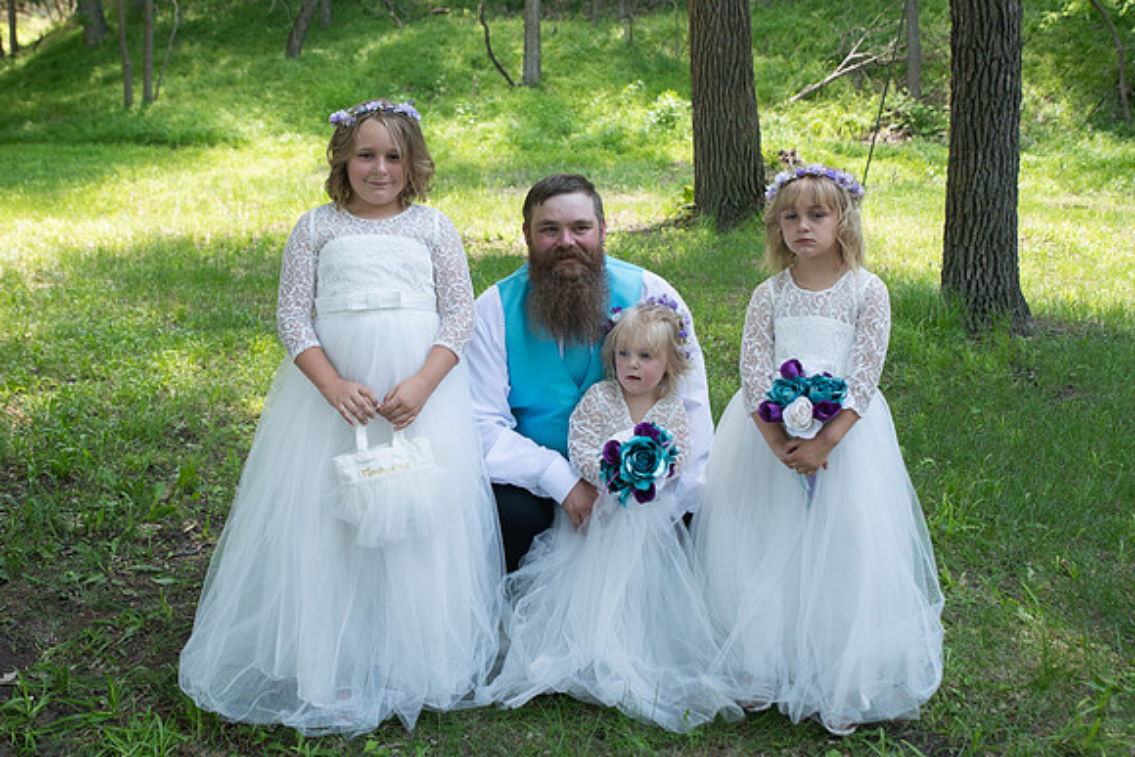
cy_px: 314
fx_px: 1308
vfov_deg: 32.2
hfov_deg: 46.8
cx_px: 489
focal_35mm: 41
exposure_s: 1/125
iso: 250
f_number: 5
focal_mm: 32
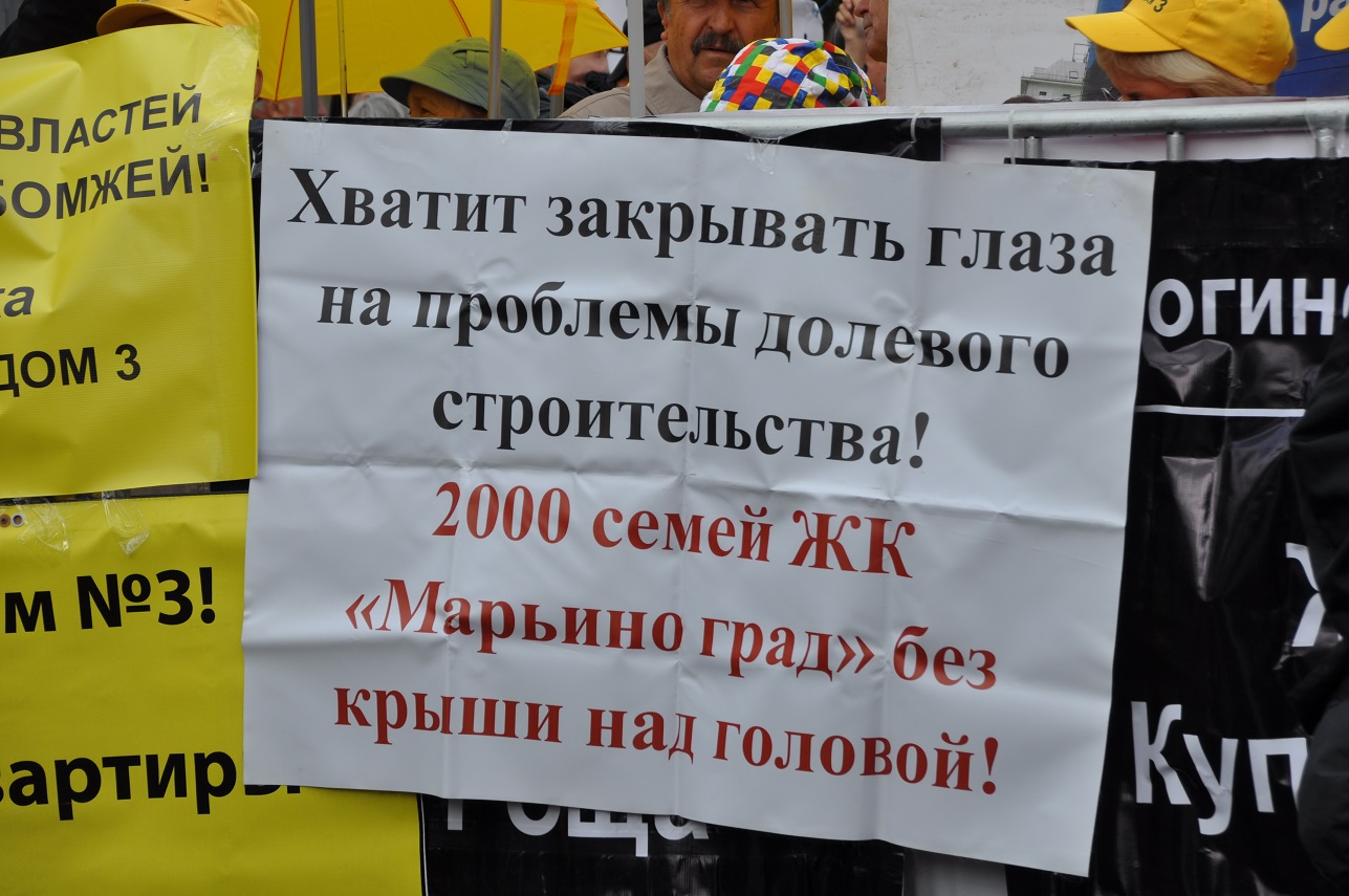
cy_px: 448
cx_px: 674
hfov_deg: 13.1
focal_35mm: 158
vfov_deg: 8.7
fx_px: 5895
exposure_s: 1/320
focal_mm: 105
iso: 200
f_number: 9
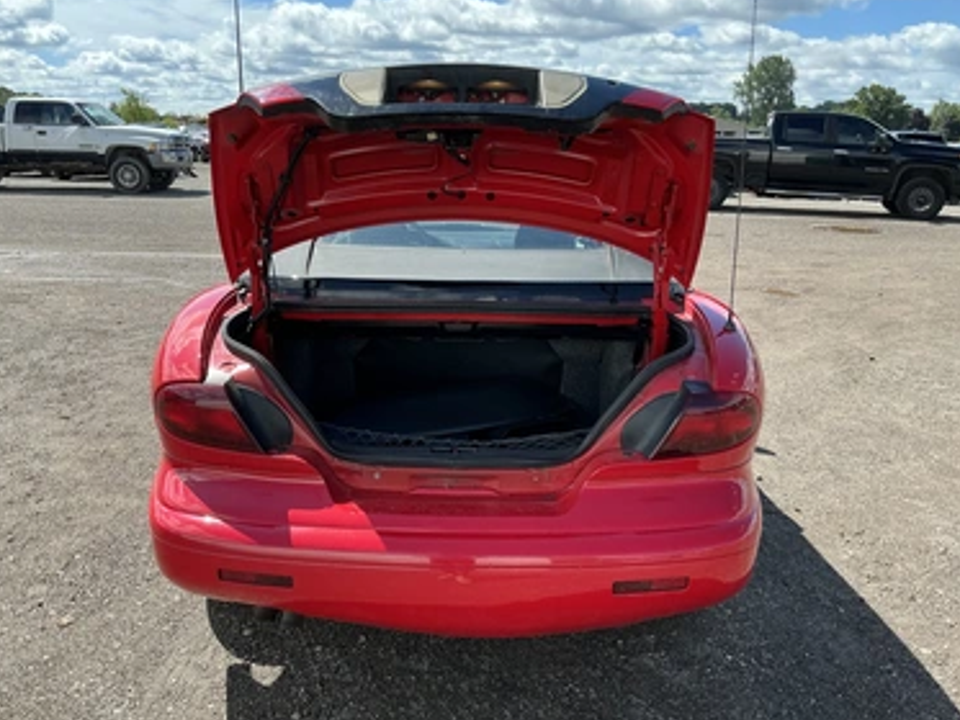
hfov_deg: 59.9
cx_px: 458
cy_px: 365
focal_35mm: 30
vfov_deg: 46.8
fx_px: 832
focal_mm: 3
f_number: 1.8
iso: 25
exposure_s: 1/842
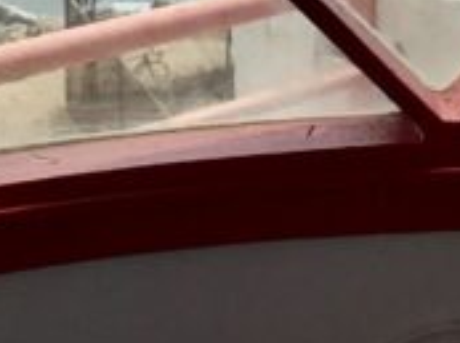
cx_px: 239
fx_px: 2281
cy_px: -367
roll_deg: +1.1
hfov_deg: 11.5
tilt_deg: -5.3
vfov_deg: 8.1
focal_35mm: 172
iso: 25
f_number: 2.2
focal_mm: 4.15
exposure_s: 1/2331
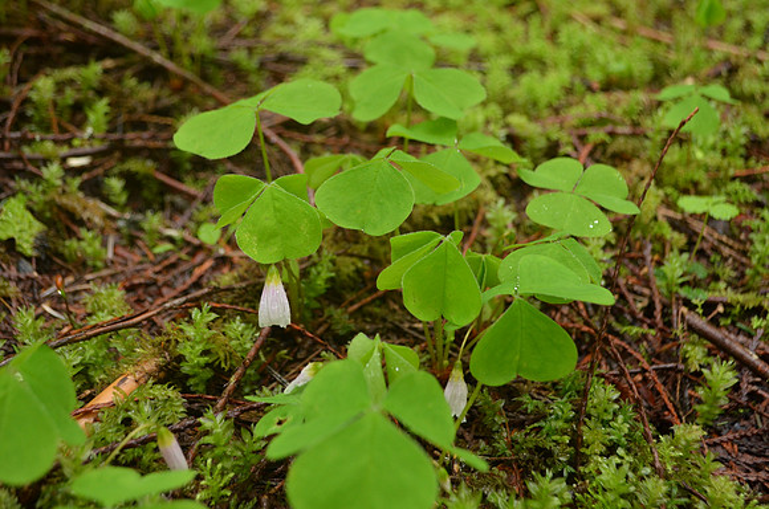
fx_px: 895
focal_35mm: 42
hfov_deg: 46.5
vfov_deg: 31.7
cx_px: 384
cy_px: 254
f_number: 4.5
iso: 800
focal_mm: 28
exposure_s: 1/125
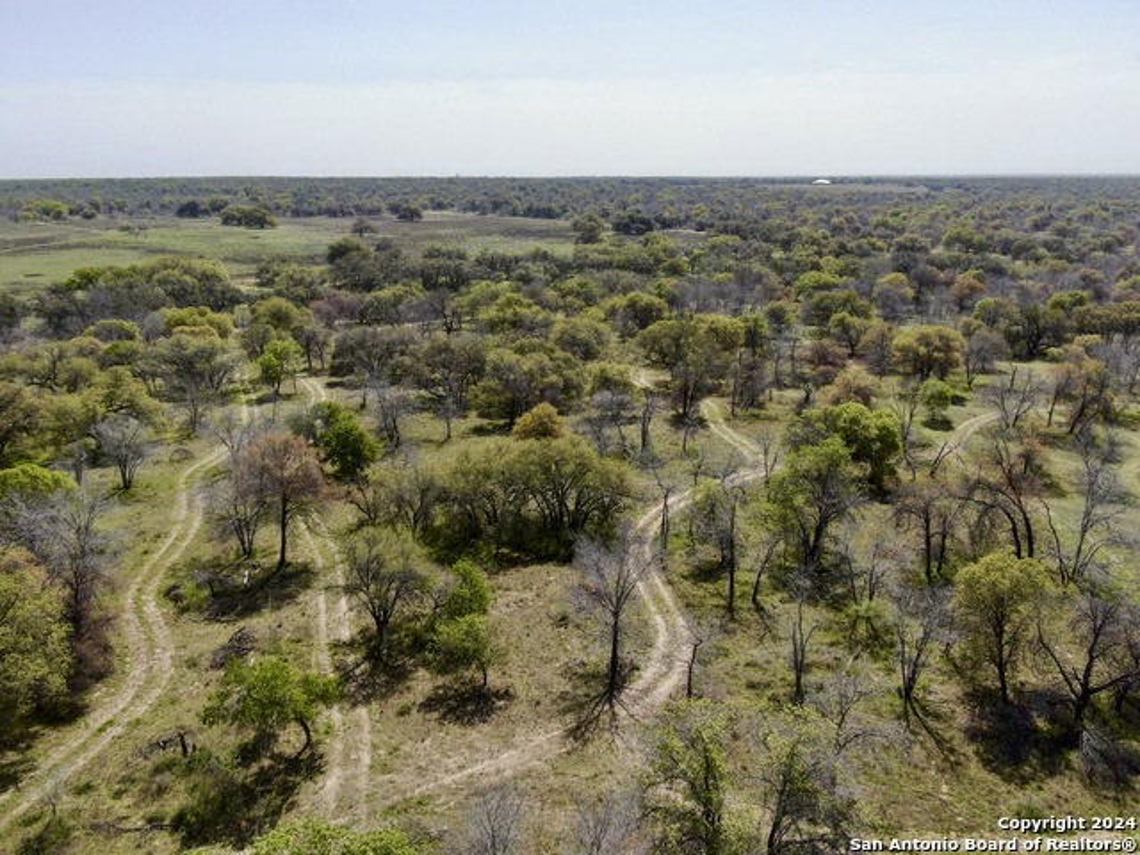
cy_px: 428
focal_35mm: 32
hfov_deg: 56.8
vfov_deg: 44.2
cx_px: 570
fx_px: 1054
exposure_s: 1/1250
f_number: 3.1
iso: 100
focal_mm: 5.45
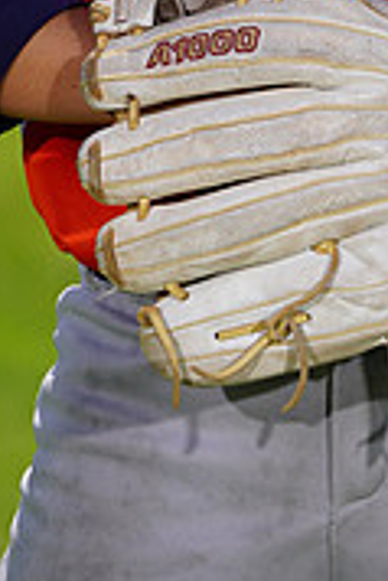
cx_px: 324
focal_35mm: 823
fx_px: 13278
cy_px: -245
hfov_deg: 1.7
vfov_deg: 2.5
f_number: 8
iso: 100
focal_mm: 253
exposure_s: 1/250
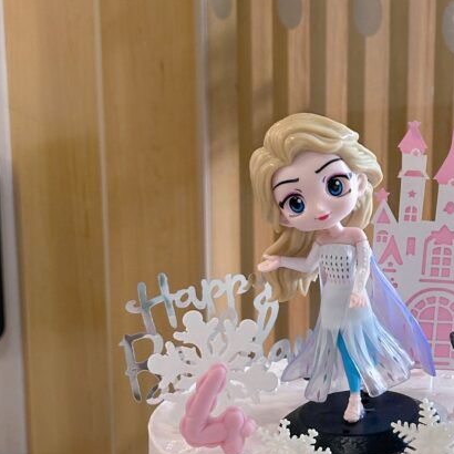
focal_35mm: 106
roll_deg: -0.9
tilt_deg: -16.7
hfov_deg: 16.3
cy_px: 352
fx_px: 1573
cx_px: 350
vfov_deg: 16.3
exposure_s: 1/50
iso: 125
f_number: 1.78
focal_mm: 6.86
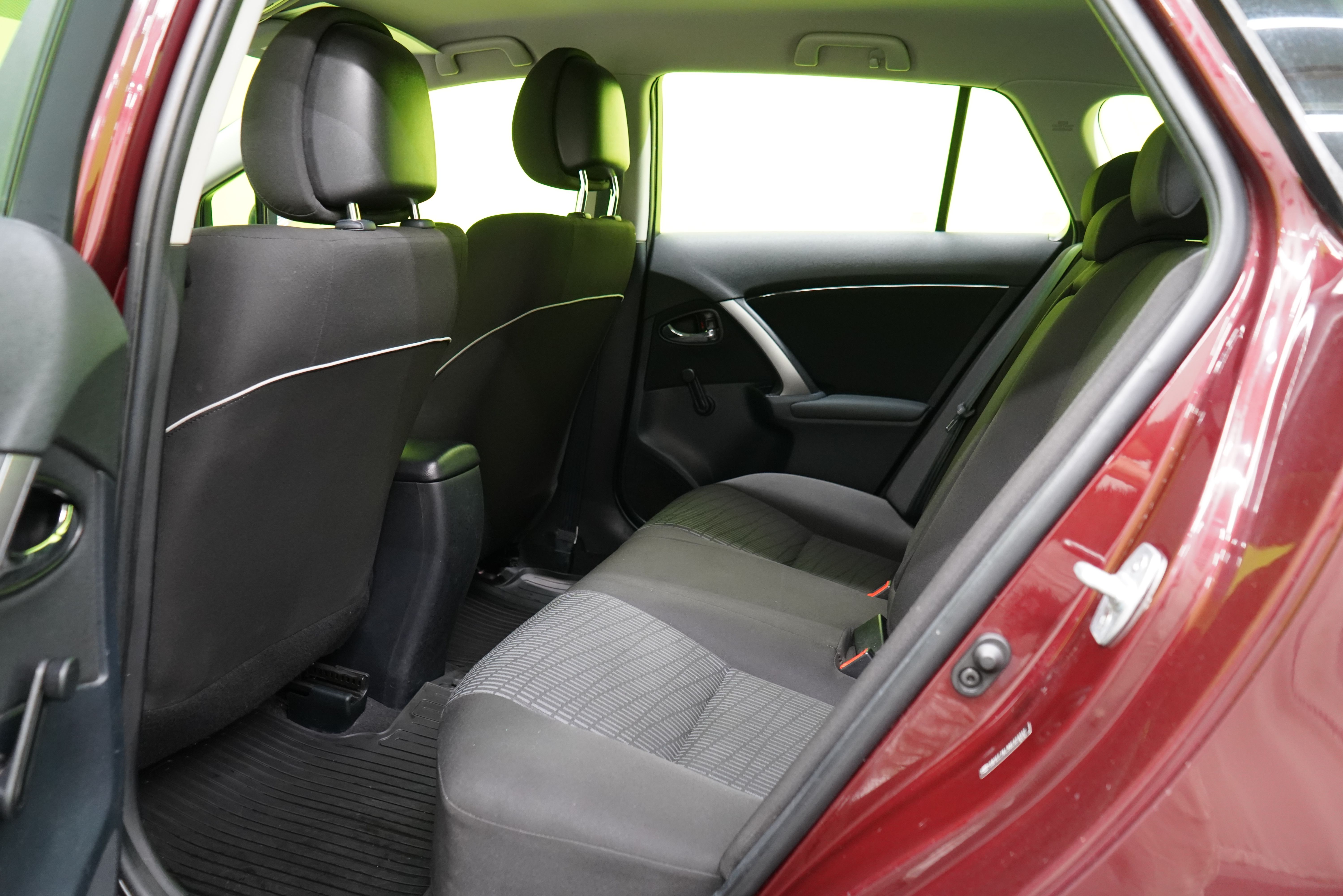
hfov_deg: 65.5
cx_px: 672
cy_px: 448
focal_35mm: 28
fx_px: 1044
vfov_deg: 46.4
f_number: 5
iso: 3200
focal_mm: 28
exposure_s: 1/20
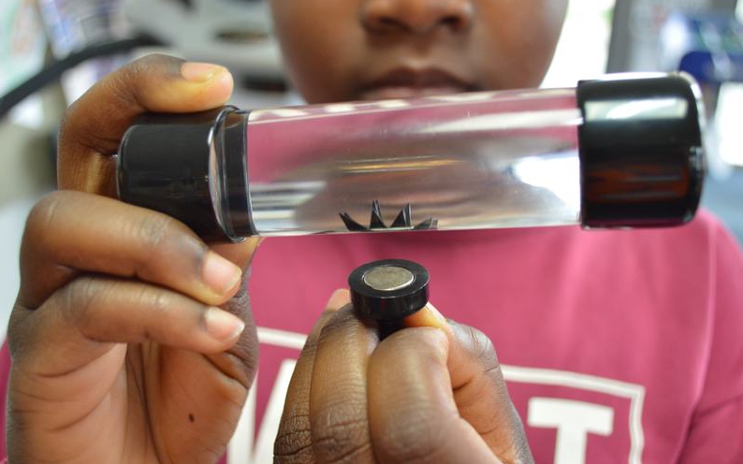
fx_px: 810
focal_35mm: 40
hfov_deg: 49.3
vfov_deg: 32.0
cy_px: 246
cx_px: 372
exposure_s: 1/60
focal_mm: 26
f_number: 4.2
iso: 800
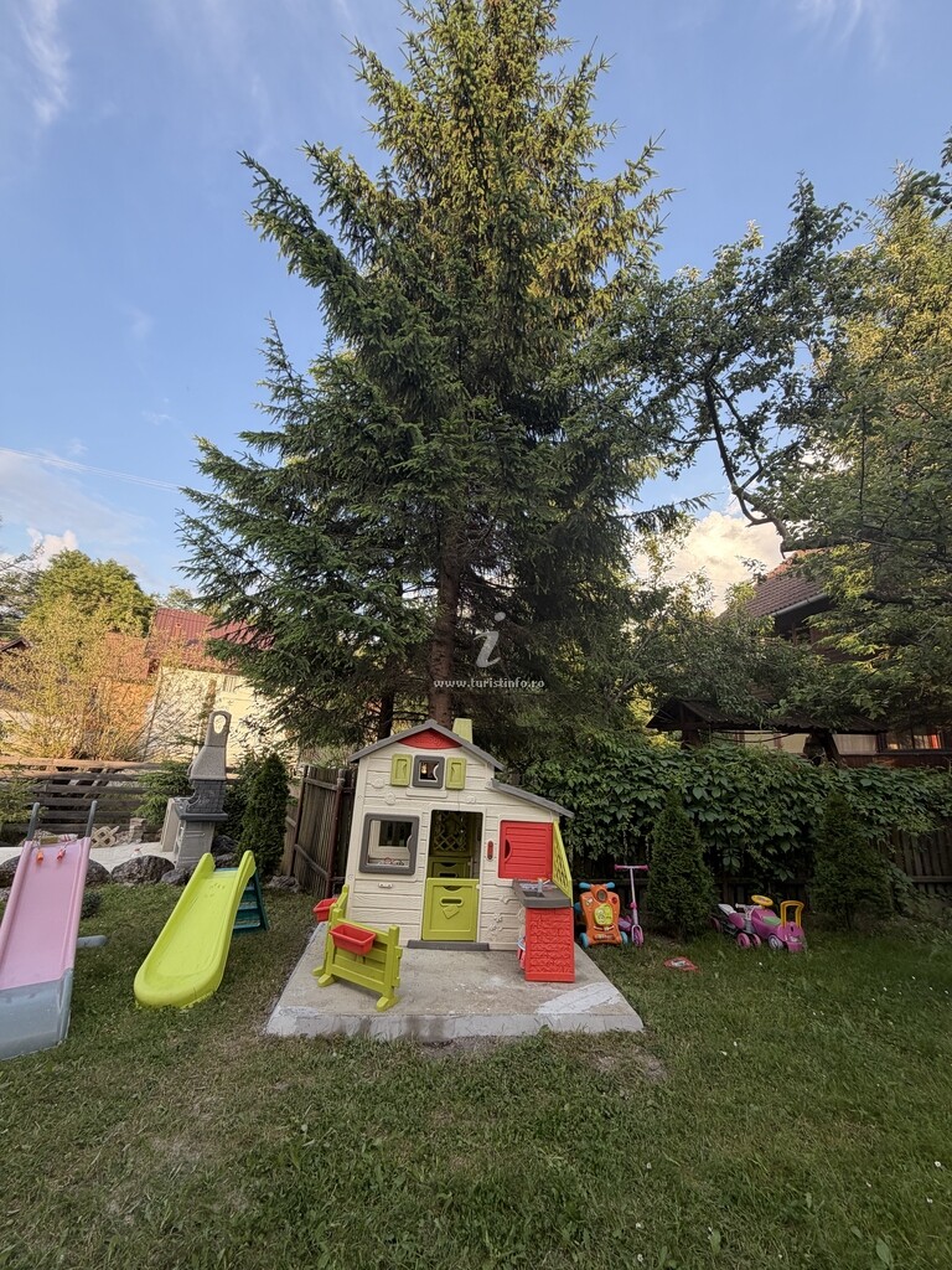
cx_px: 476
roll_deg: -4.7
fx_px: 513
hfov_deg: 85.7
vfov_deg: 102.1
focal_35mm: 14
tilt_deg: +13.7
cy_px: 635
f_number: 2.2
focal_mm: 2.22
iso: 40
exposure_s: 1/186
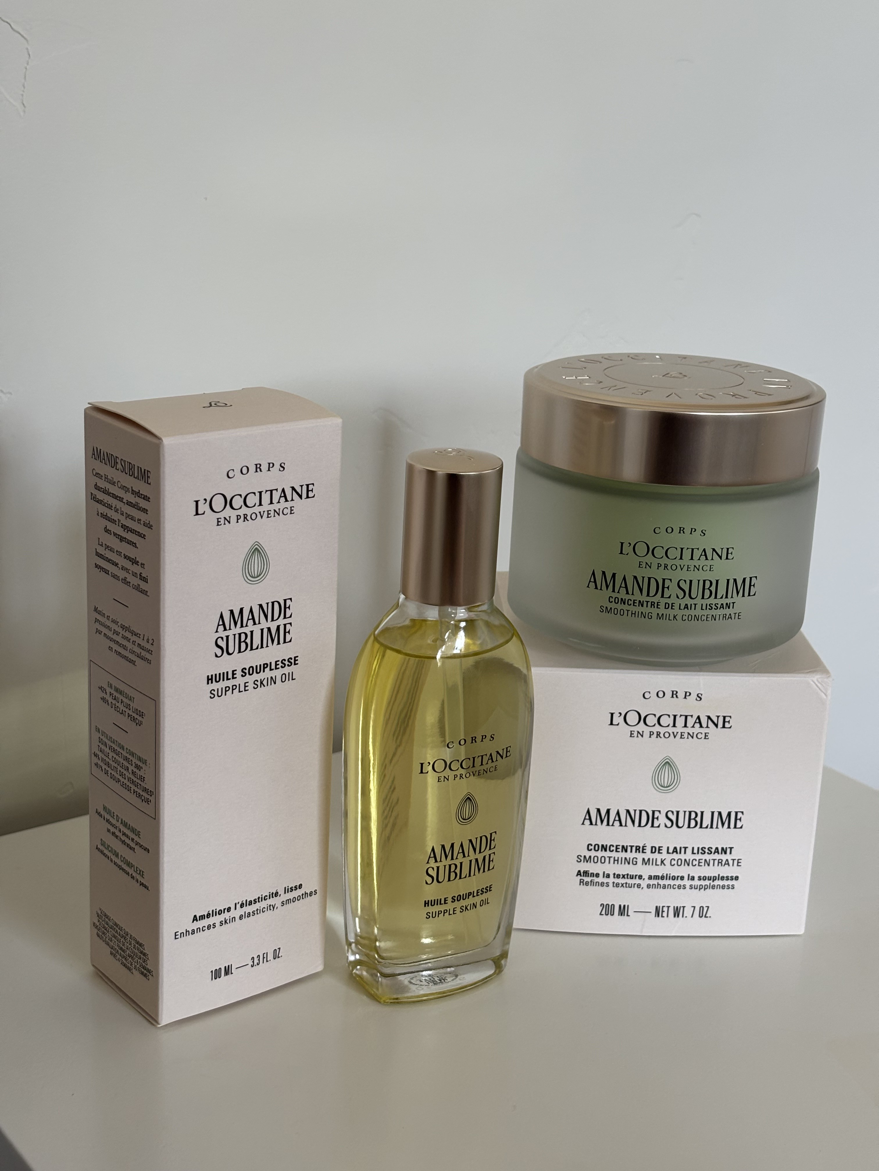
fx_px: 1761
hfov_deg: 28.0
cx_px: 440
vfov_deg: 36.8
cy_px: 586
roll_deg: -2.3
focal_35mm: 52
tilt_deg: -17.3
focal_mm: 5.96
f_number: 1.6
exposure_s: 1/60
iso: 80
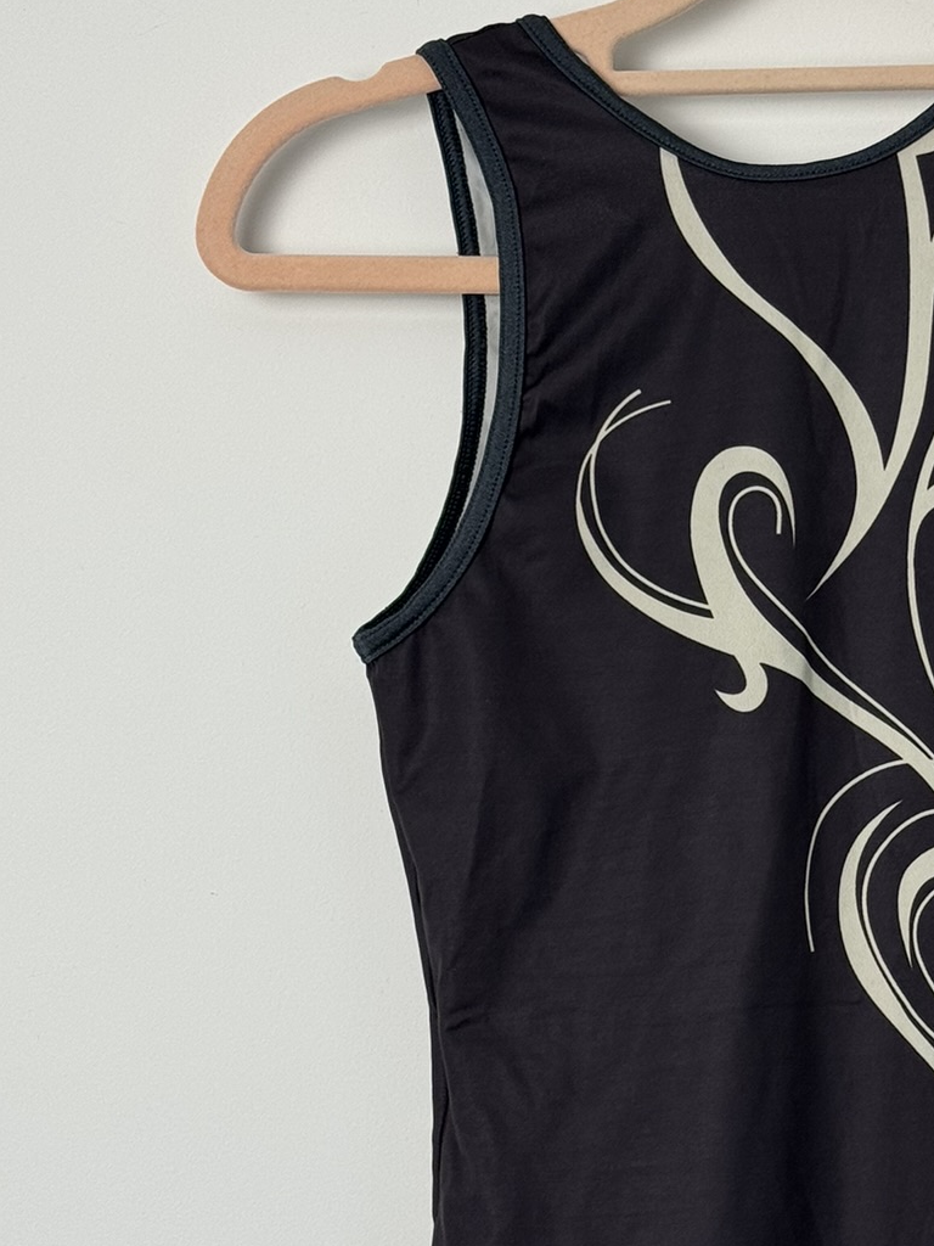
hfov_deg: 15.2
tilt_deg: +4.5
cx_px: 855
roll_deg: +0.2
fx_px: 3454
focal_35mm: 96
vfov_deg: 20.4
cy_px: 782
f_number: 1.78
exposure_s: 1/100
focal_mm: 6.76
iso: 50
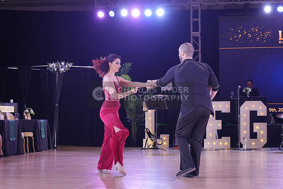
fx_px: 708
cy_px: 94
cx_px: 142
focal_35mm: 90
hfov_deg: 22.6
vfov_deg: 15.2
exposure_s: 1/500
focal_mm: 60
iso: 2500
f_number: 4
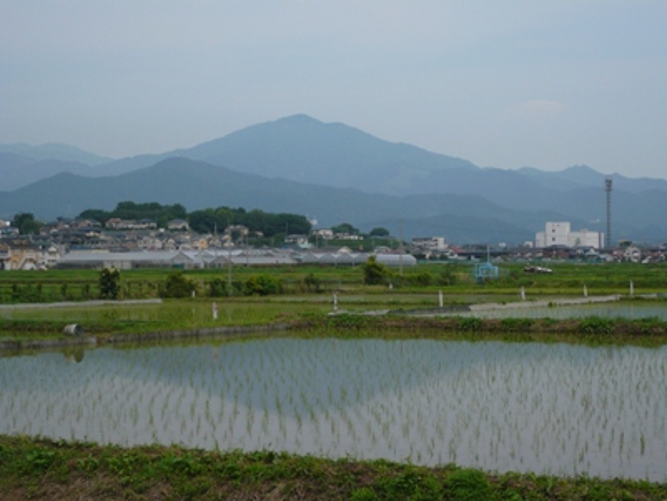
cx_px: 334
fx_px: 1523
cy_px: 250
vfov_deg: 18.7
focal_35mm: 79
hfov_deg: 24.7
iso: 100
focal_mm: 13.2
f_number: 4.8
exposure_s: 1/800
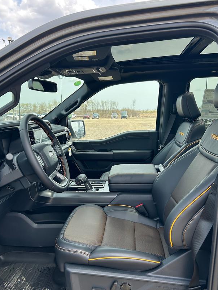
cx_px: 98
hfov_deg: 45.4
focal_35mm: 31
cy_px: 154
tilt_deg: -10.8
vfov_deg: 58.3
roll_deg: +0.4
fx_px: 260
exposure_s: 1/743
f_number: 1.5
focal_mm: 5.7
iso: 50
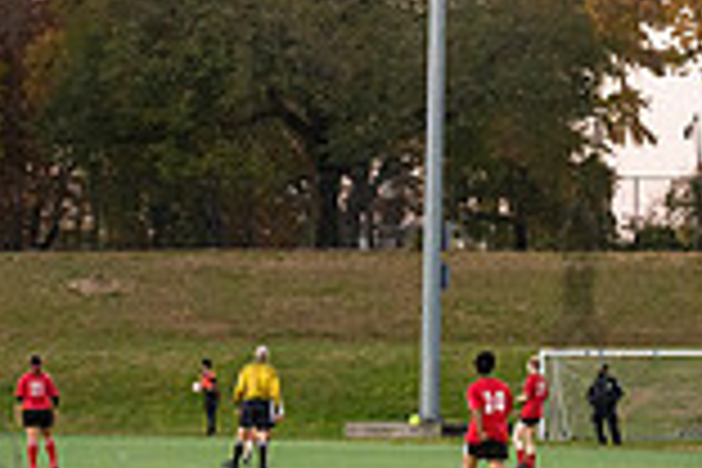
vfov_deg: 6.7
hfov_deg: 10.0
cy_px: 488
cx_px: -4
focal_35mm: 204
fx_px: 3978
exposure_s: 1/500
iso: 4000
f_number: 5
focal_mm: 55
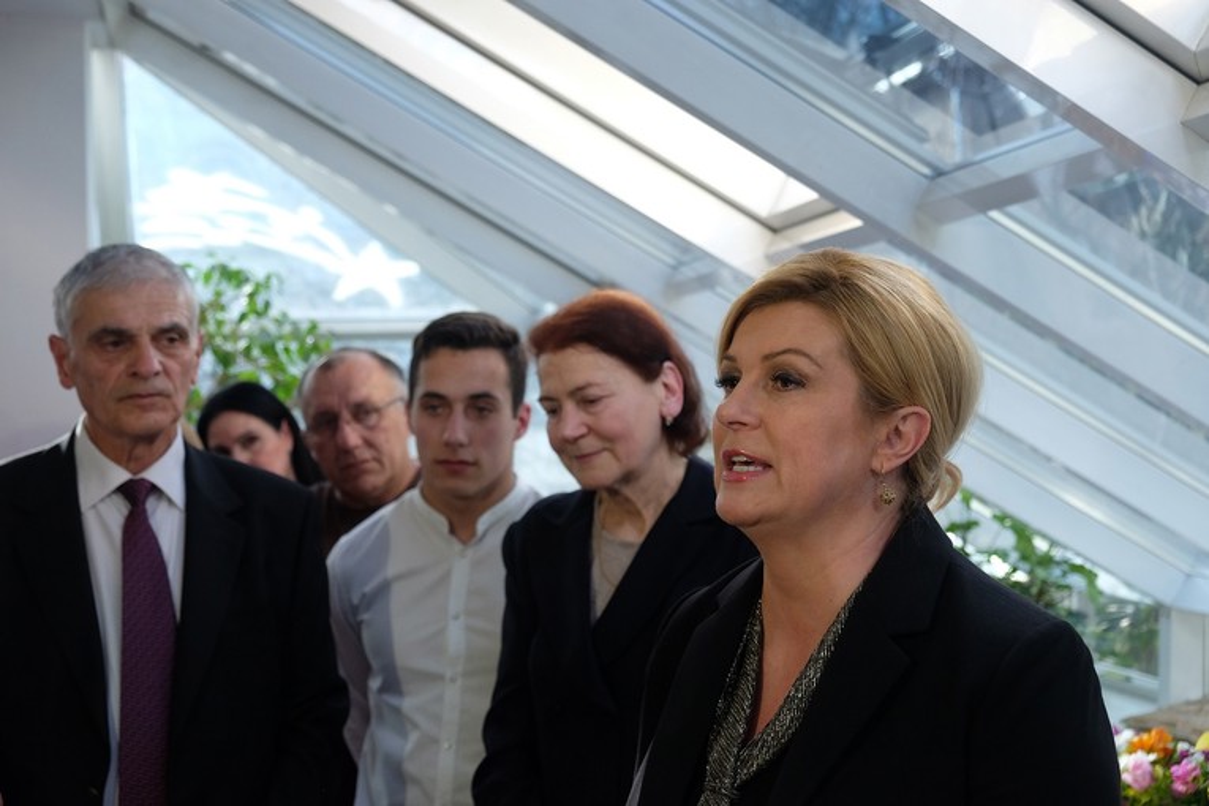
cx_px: 604
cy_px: 403
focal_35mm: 47
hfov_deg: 41.9
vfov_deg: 28.6
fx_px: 1578
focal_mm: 31.5
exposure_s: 1/125
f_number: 4
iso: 1000
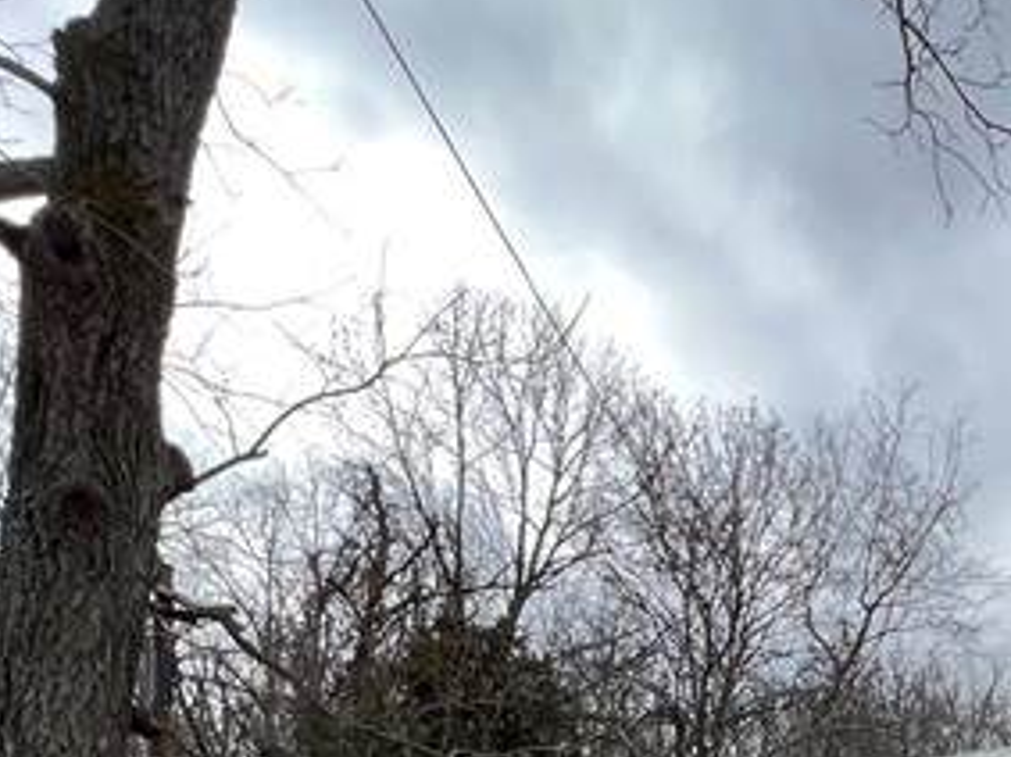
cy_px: 1171
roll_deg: -0.9
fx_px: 1372
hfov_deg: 29.5
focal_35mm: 47
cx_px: 1415
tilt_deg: +0.7
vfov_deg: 23.7
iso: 32
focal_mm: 1.57
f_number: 1.8
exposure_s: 1/673
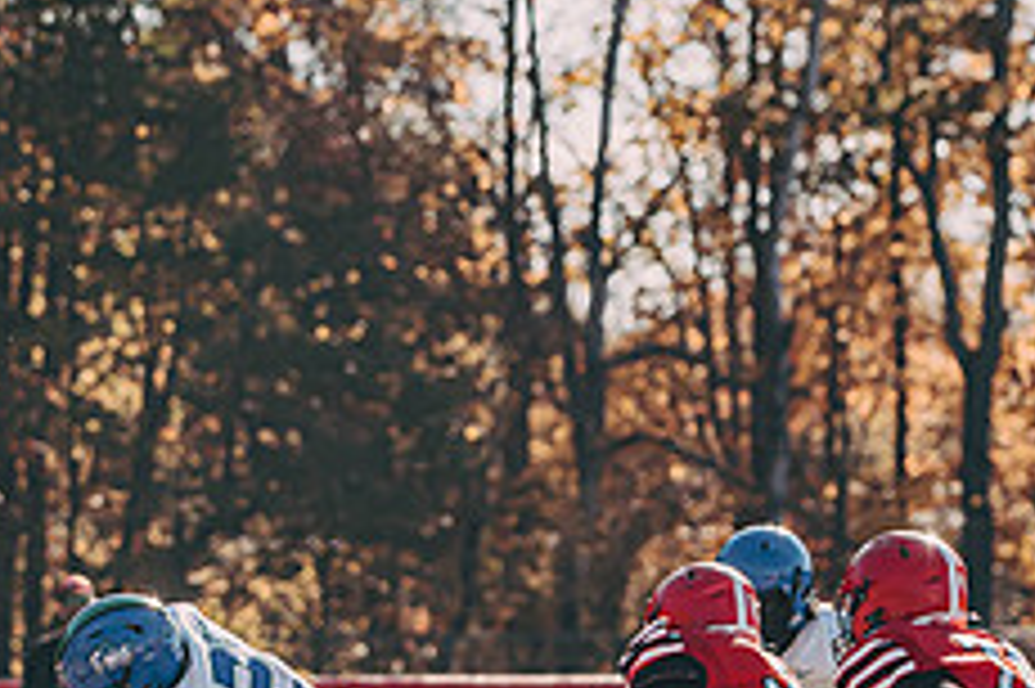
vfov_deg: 3.6
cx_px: 155
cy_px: 651
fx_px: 10859
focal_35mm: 378
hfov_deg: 5.5
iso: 250
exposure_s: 1/2000
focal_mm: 120
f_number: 3.2
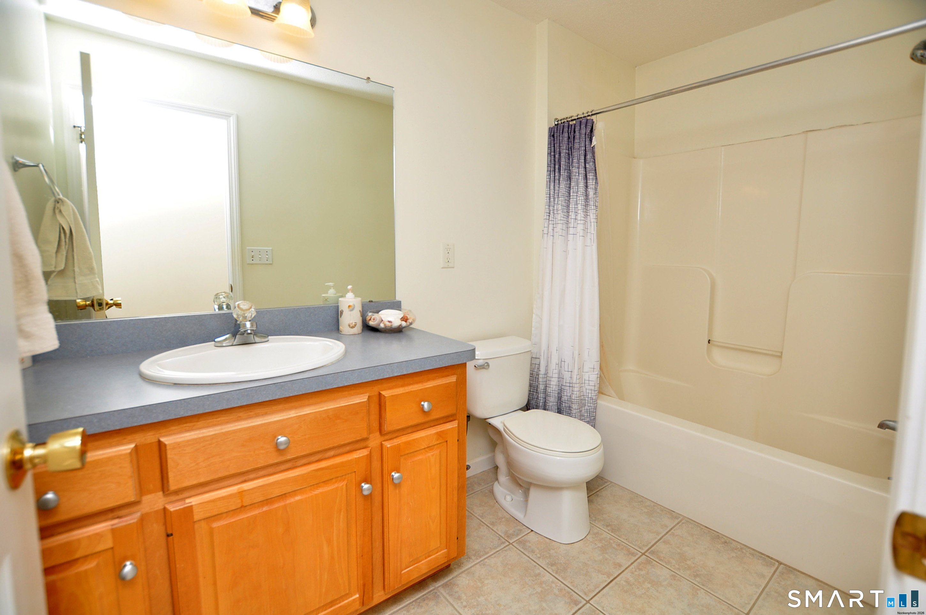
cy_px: 308
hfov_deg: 100.5
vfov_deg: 77.2
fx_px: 385
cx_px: 463
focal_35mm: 15
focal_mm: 10
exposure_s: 1/160
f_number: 4
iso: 200
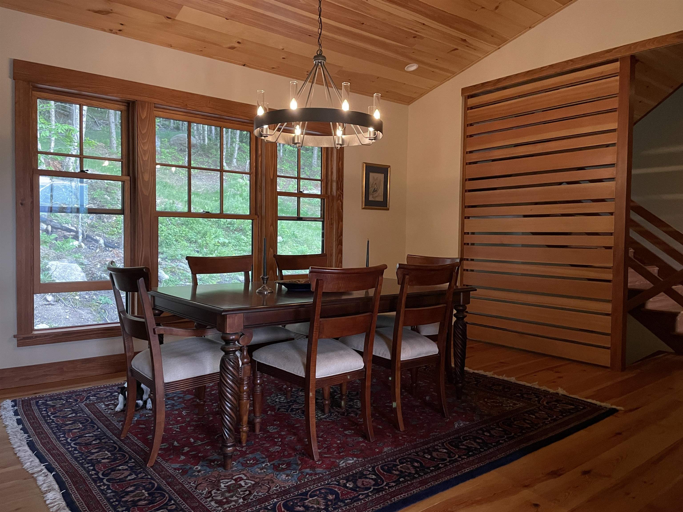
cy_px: 256
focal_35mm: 26
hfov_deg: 67.3
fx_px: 513
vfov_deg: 53.1
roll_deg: -0.7
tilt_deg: -2.3
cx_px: 342
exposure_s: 1/30
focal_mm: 4.2
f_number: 1.6
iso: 640
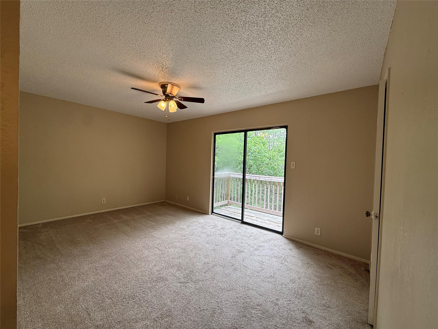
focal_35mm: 14
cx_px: 219
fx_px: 177
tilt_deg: -1.4
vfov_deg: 85.7
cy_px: 164
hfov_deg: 102.1
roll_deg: -2.2
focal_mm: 2.22
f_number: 2.2
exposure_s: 1/120
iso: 80
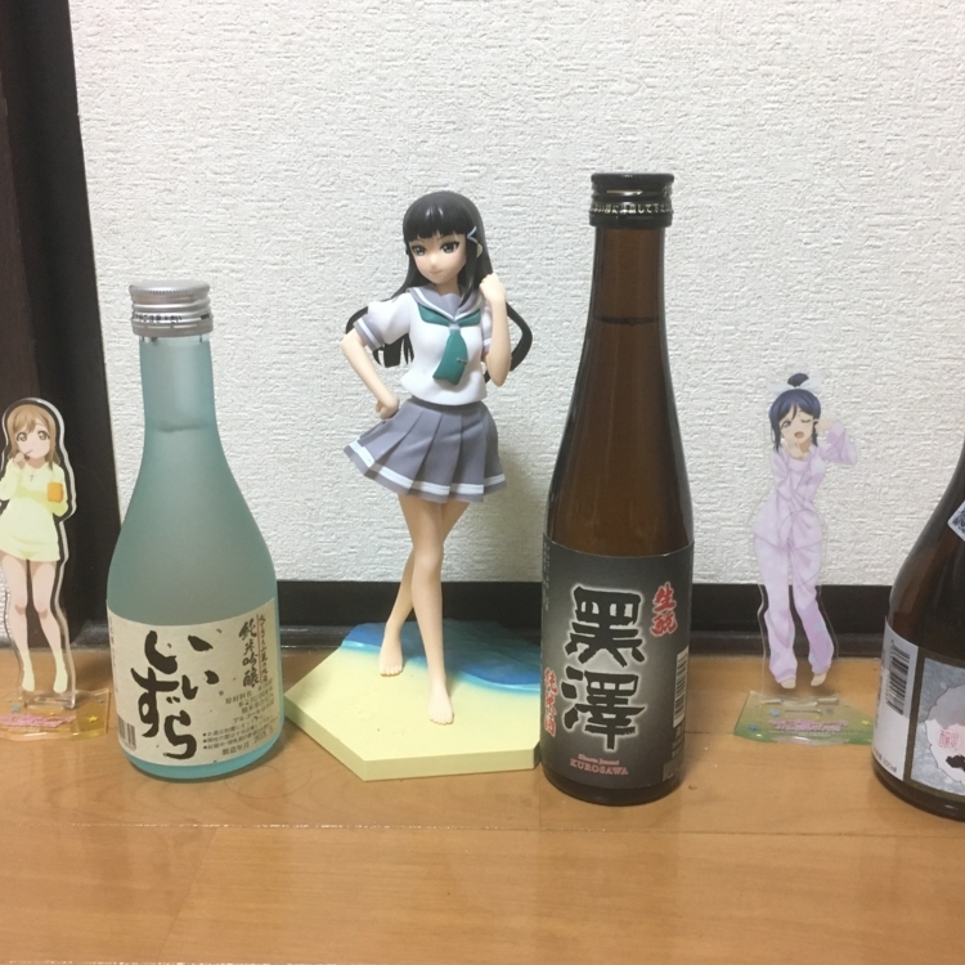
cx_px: 501
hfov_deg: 47.2
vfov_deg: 47.2
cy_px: 480
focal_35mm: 35
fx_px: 1104
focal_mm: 4.15
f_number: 2.2
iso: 200
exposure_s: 1/33
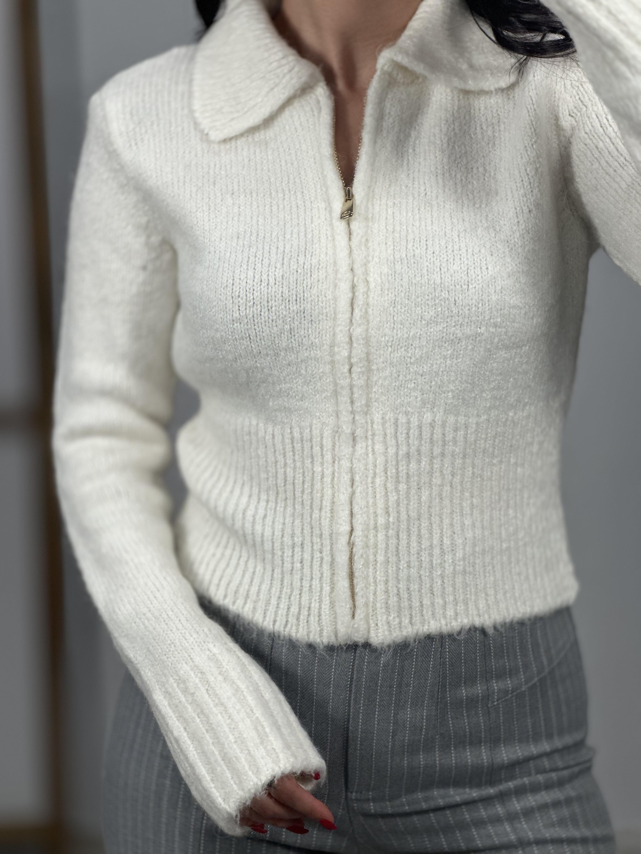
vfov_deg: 25.3
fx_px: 1901
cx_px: 320
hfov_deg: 19.1
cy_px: 427
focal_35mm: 77
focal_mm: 9
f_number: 2.8
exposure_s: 1/100
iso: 80
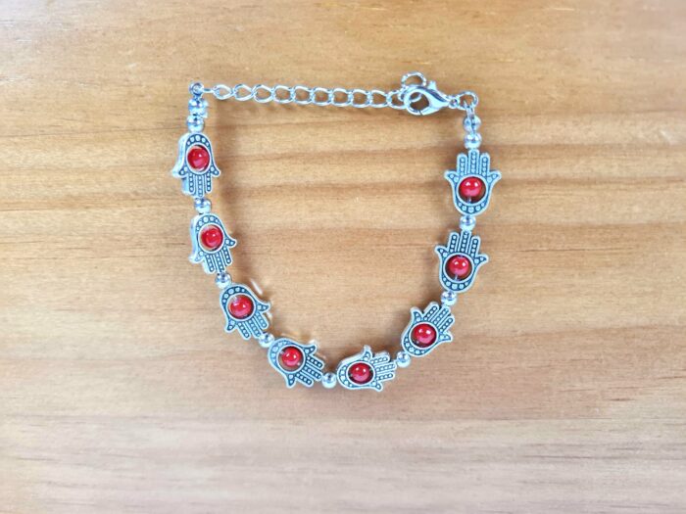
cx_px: 343
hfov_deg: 67.3
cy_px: 257
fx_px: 515
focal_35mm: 26
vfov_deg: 53.1
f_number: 1.8
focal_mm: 5.4
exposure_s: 1/120
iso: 200
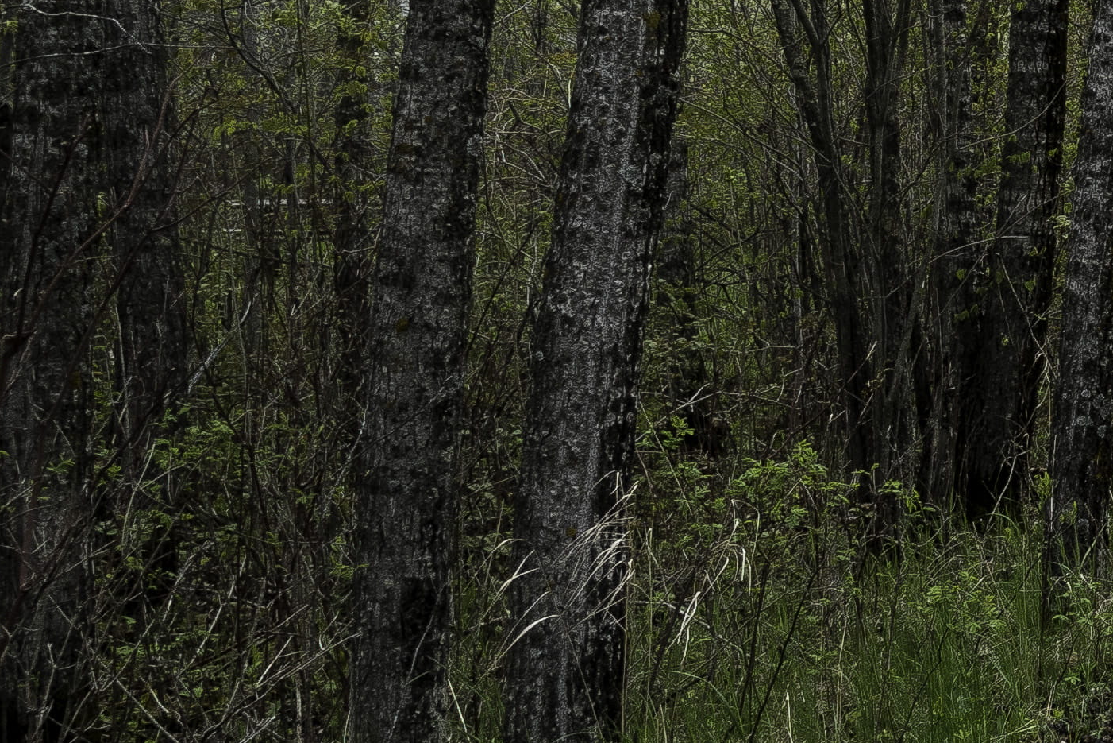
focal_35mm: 103
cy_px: 72
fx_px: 3185
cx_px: 2012
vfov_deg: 13.2
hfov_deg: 16.5
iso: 400
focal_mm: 24
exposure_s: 1/60
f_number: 5.6
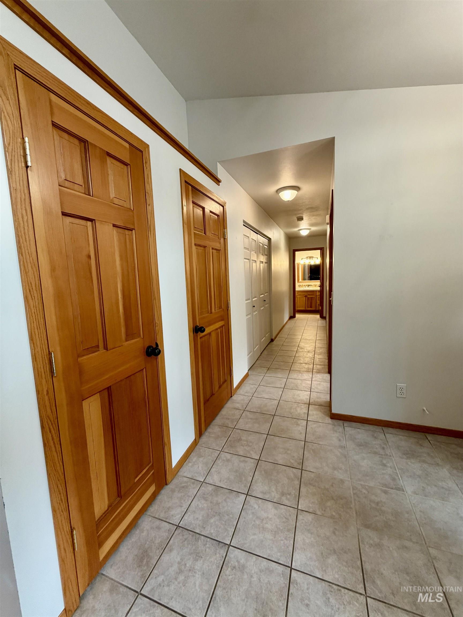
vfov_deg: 102.1
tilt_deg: -7.0
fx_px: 250
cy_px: 308
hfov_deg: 85.7
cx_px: 232
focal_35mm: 14
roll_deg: +1.2
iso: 250
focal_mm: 2.22
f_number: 2.2
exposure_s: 1/60
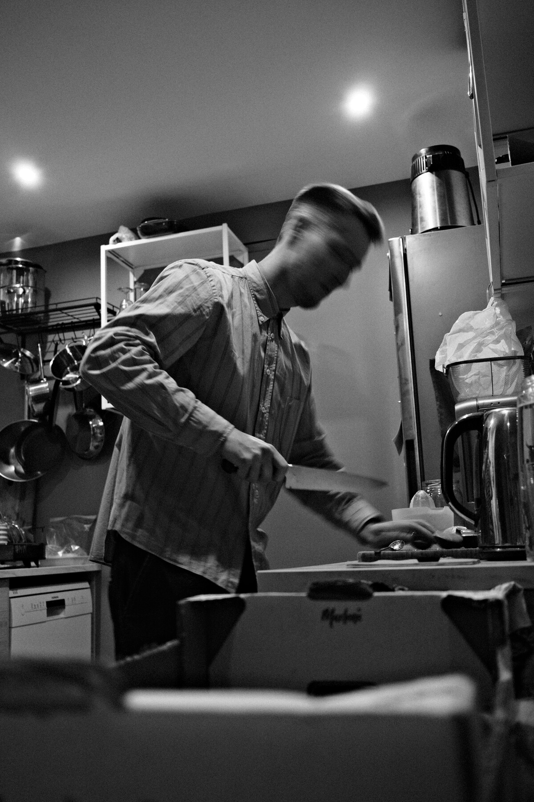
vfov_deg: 54.4
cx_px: 267
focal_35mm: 35
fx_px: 779
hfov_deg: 37.9
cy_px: 401
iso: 125
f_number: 2.8
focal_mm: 23
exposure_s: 1/10
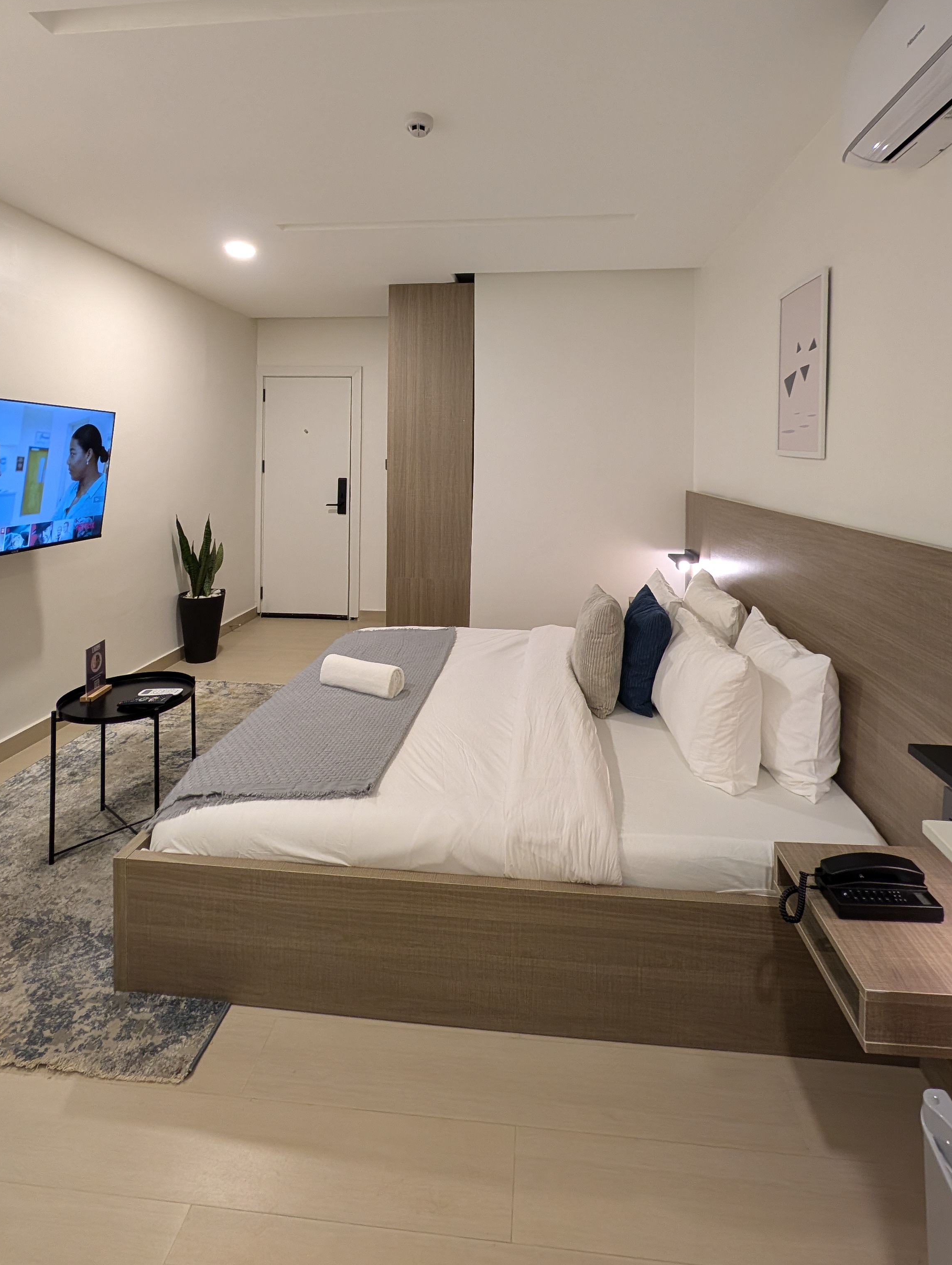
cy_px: 461
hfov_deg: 78.2
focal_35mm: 16
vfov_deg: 92.2
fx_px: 585
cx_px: 484
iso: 162
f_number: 1.95
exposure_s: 1/23.8
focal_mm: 2.23
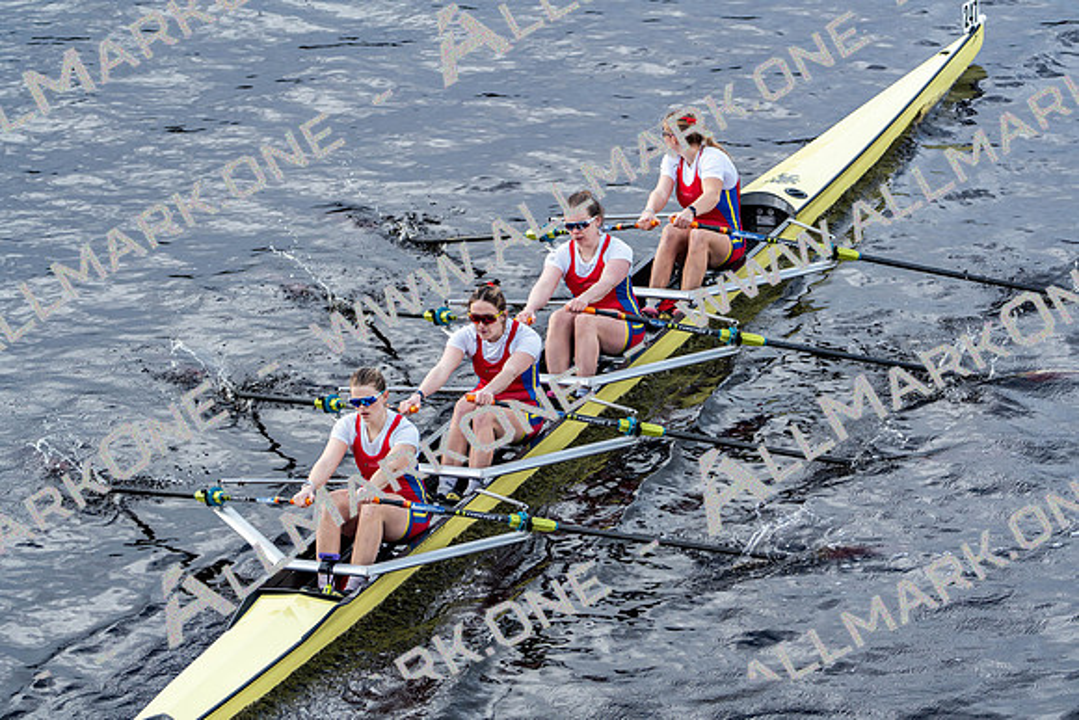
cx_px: 540
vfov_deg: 5.6
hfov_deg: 8.4
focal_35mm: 245
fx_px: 7345
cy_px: 360
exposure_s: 1/1250
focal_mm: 245
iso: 1000
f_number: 5.6
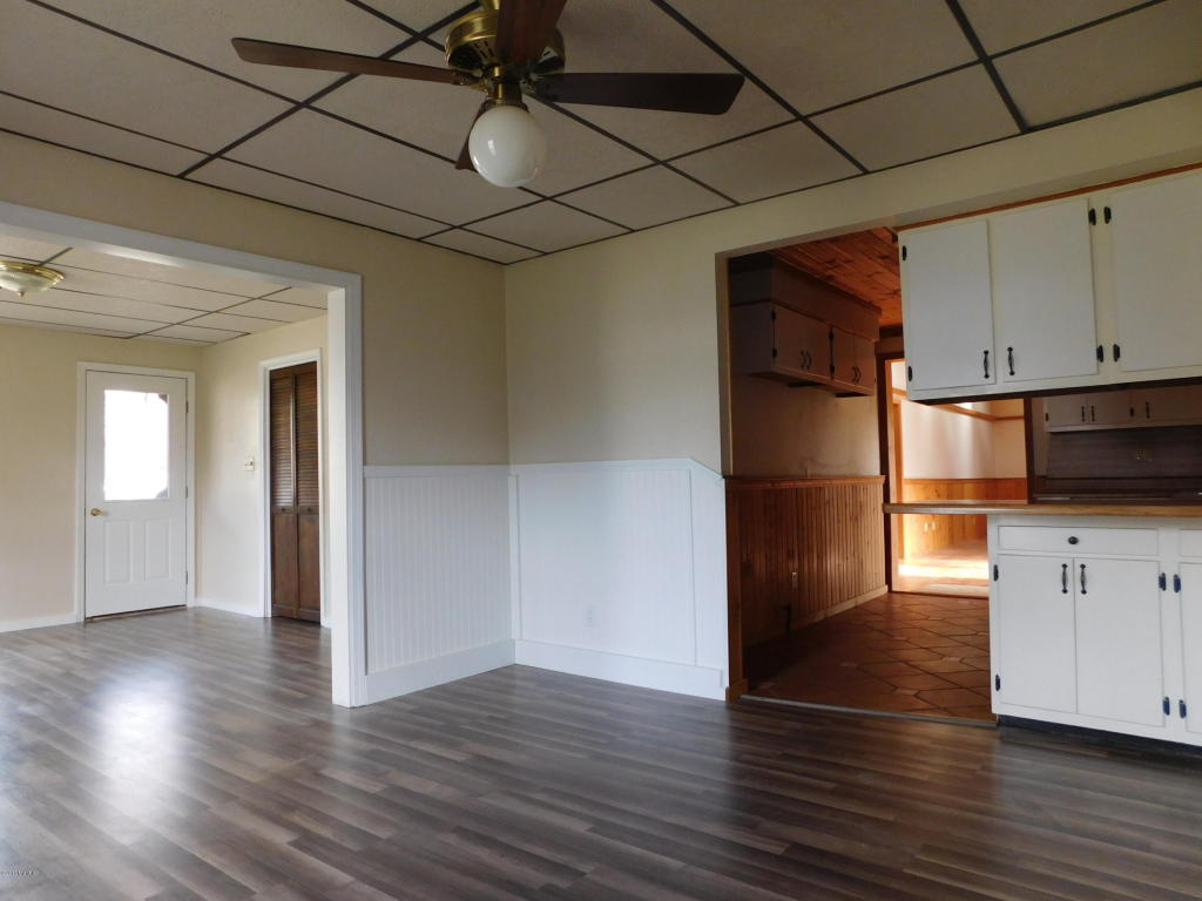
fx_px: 799
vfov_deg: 58.9
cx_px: 601
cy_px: 450
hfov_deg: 73.9
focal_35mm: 23
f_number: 3
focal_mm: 4
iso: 220
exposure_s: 1/30
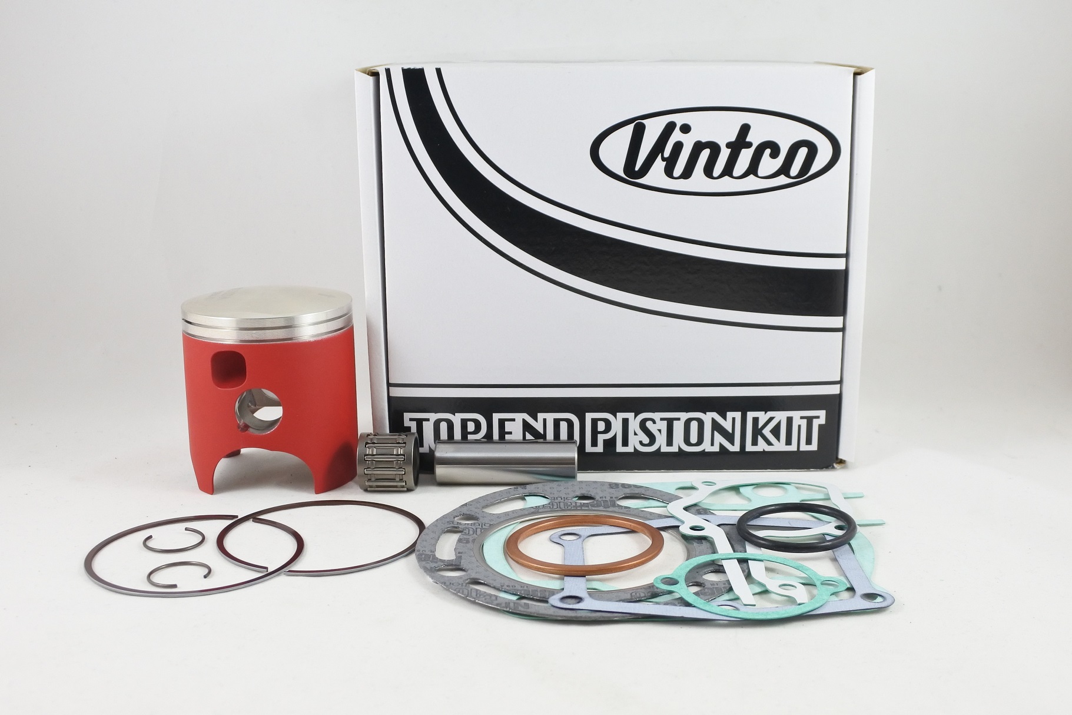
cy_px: 358
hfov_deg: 60.3
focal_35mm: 31
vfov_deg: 42.3
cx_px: 536
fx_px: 923
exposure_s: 1/125
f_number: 3.8
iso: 400
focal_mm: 11.8
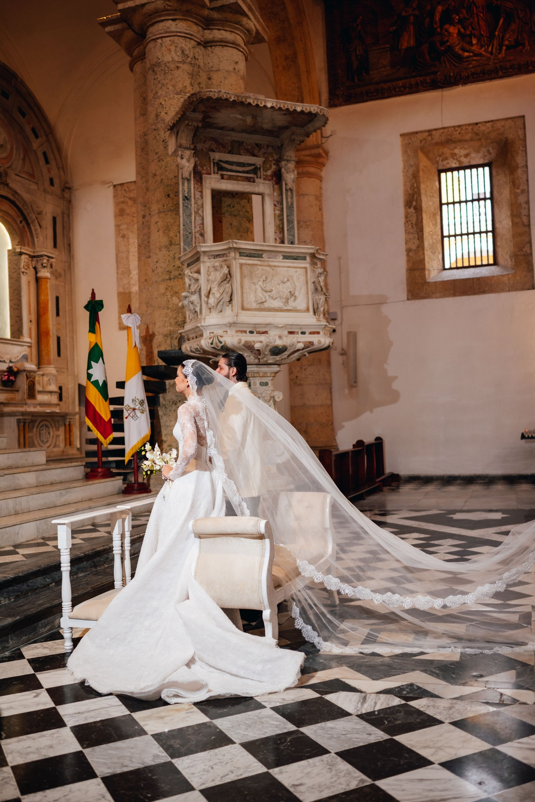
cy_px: 401
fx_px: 779
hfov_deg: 37.9
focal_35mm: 35
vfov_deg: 54.4
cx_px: 268
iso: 250
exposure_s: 1/160
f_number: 2
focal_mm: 35
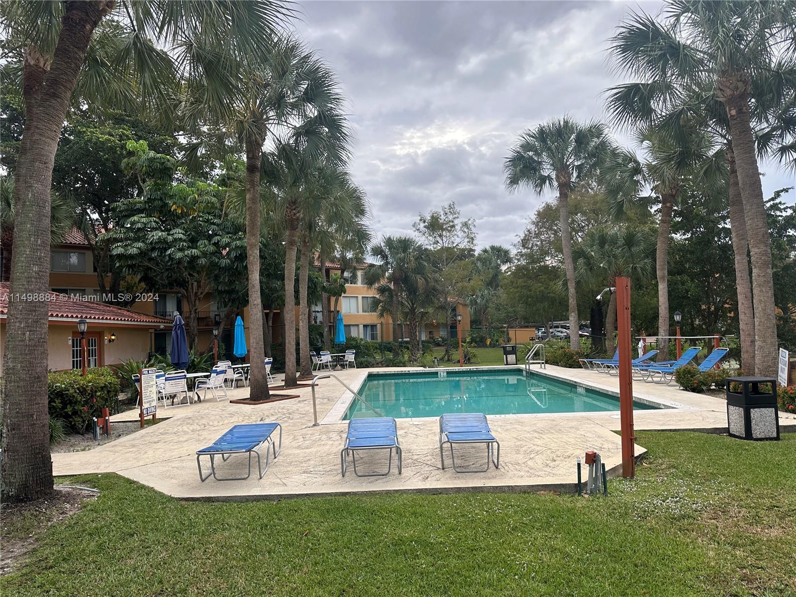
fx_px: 552
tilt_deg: +2.7
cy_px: 298
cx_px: 398
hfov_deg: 71.6
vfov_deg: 56.8
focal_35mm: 24
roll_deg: +2.3
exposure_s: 1/690
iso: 80
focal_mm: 6.86
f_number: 1.78
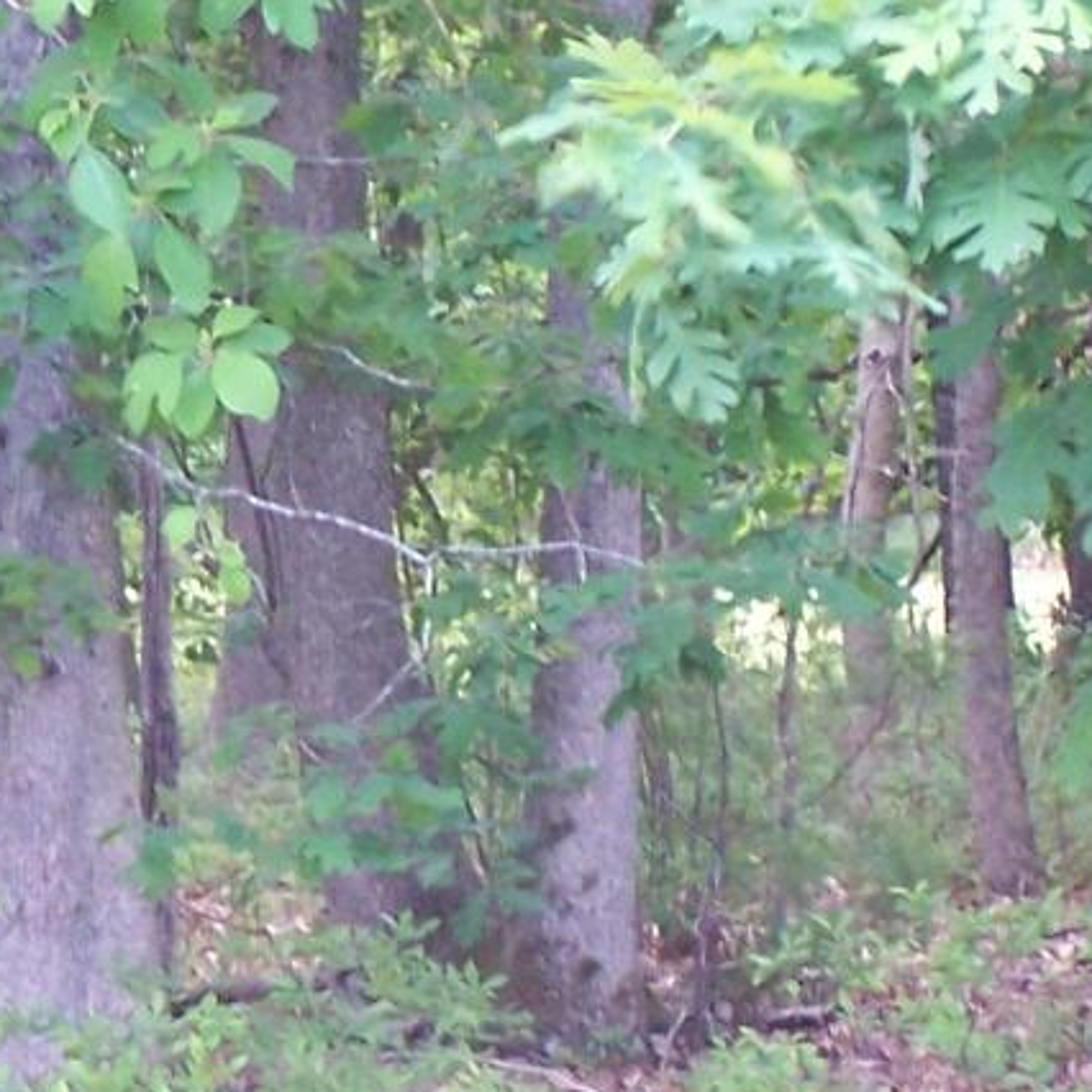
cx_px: -331
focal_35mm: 361
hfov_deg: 4.8
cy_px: 236
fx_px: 12884
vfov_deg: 4.9
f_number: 3.2
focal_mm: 17.5
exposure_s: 1/45
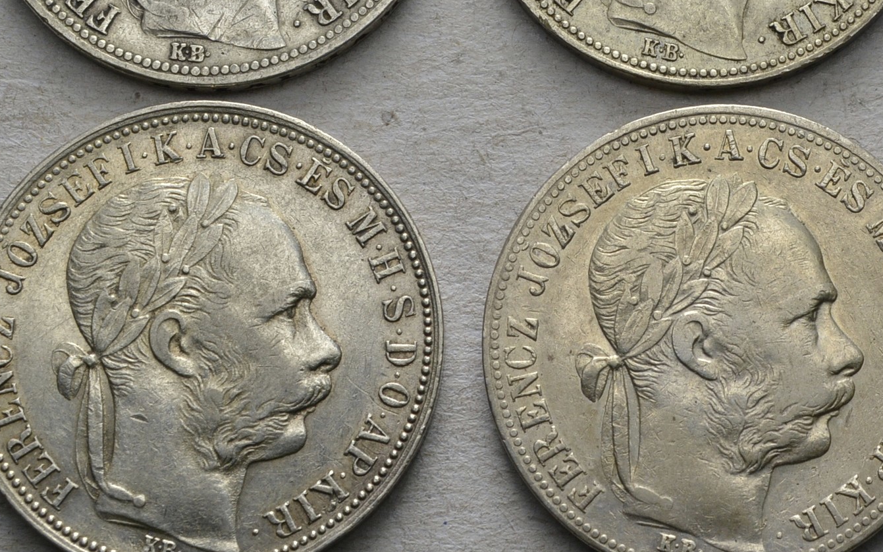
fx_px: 3104
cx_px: 707
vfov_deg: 10.1
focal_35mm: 129
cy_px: 115
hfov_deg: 16.1
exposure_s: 1/250
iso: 400
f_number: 14
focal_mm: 46
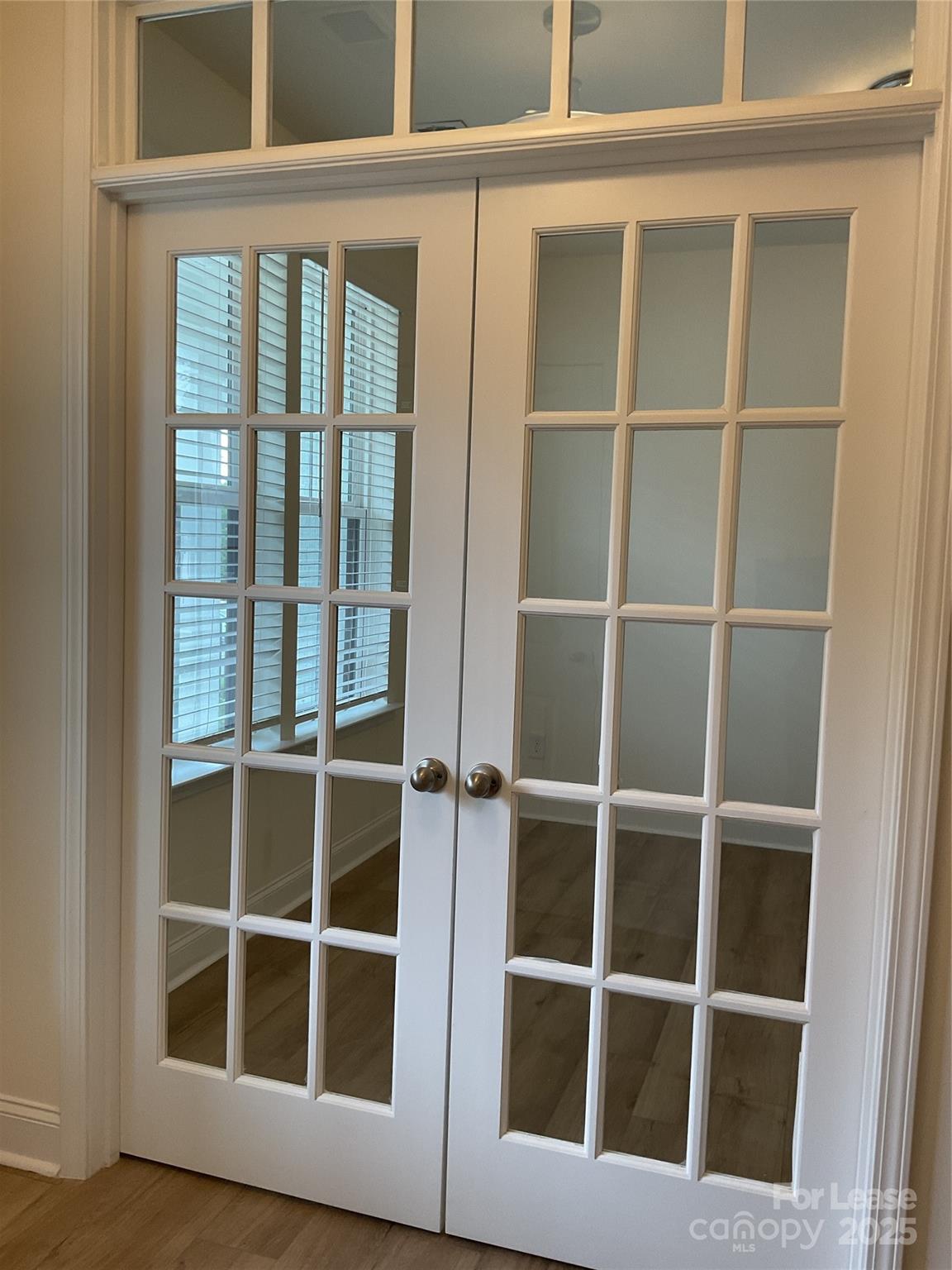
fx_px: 1063
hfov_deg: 48.2
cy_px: 635
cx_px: 476
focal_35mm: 29
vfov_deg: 61.7
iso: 50
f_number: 1.8
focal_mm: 3
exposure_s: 1/120
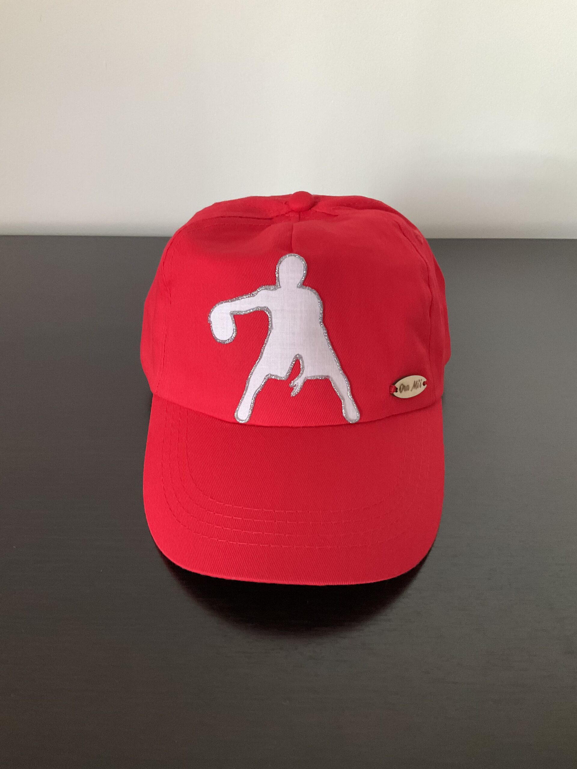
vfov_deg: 61.7
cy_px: 384
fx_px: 645
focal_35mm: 29
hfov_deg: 48.2
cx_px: 288
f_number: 1.8
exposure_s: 1/60
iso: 200
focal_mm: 3
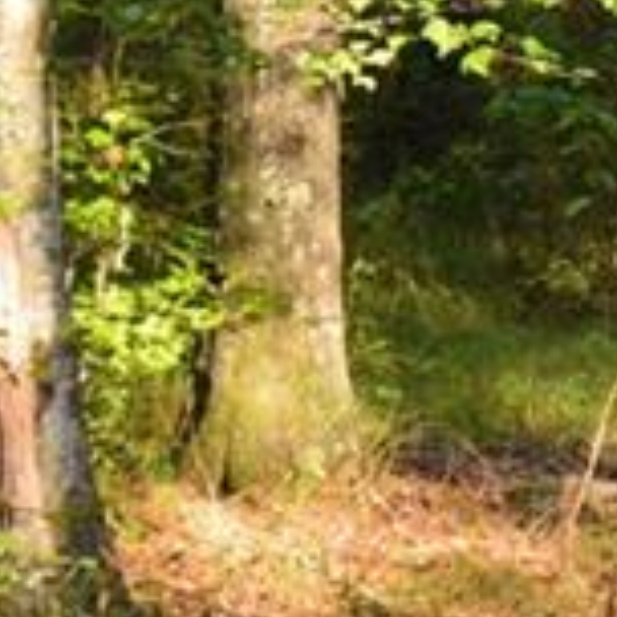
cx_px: 1425
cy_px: 134
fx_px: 3469
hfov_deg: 9.2
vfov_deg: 10.1
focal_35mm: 172
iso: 100
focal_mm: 20
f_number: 5.6
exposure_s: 1/60
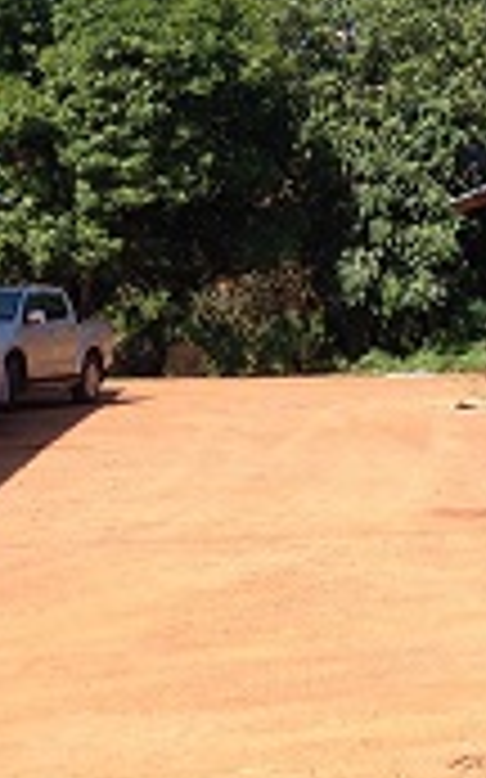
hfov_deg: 12.5
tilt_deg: -5.6
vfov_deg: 19.8
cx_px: 252
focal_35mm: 105
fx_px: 2227
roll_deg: +0.1
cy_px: 315
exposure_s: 1/1004
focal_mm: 4.28
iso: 50
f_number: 2.4
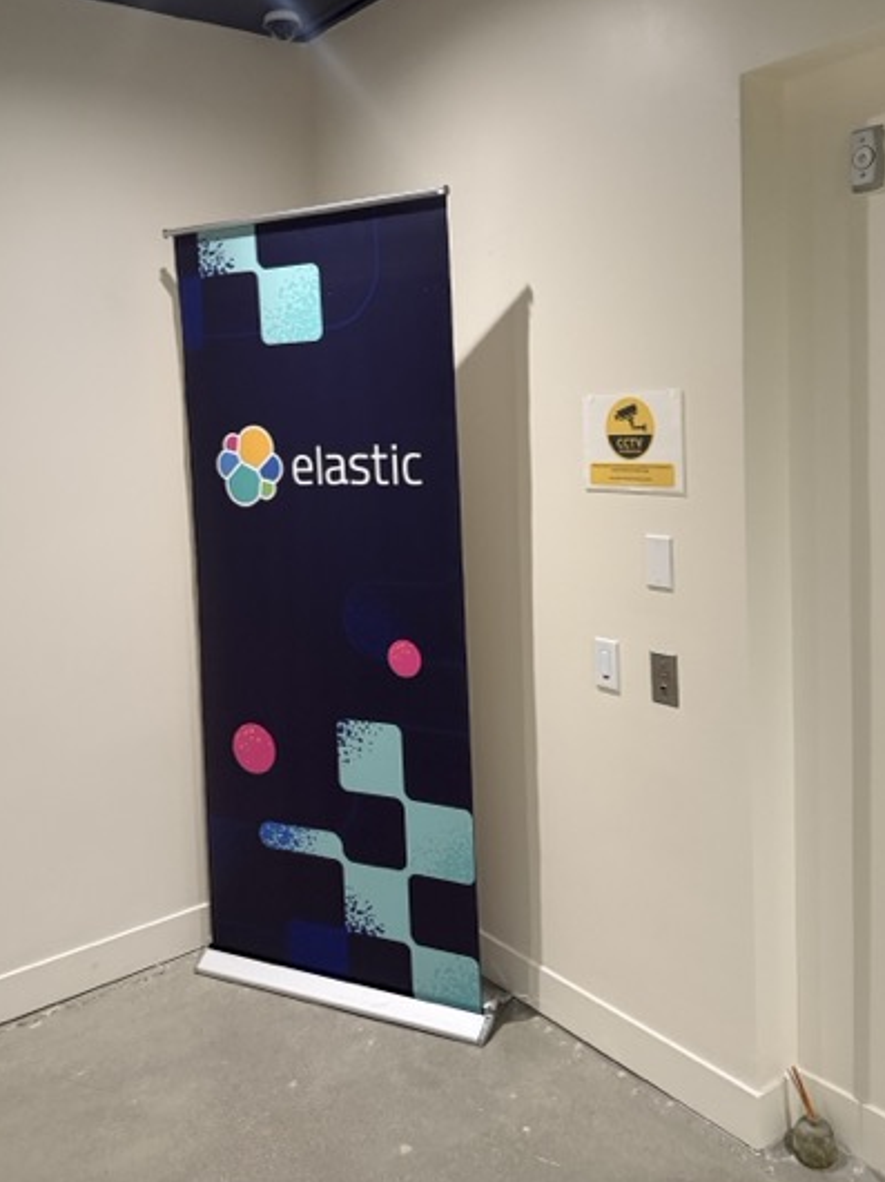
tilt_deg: -4.4
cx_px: 435
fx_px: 989
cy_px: 493
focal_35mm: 29
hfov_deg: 48.2
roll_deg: +2.8
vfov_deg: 61.3
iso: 640
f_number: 1.78
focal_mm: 6.76
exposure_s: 1/60
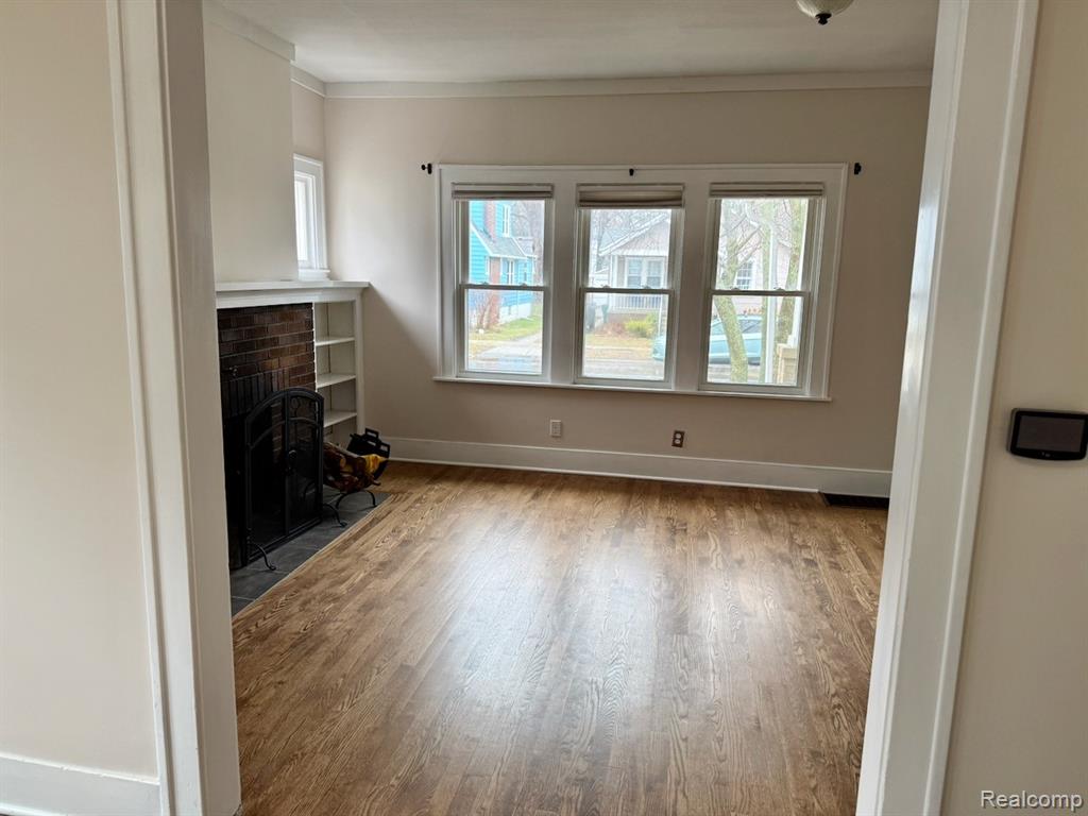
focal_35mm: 24
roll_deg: -1.5
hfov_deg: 71.6
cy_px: 408
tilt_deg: -9.8
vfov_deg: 56.8
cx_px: 544
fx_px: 754
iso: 125
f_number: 1.78
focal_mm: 6.76
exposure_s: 1/123
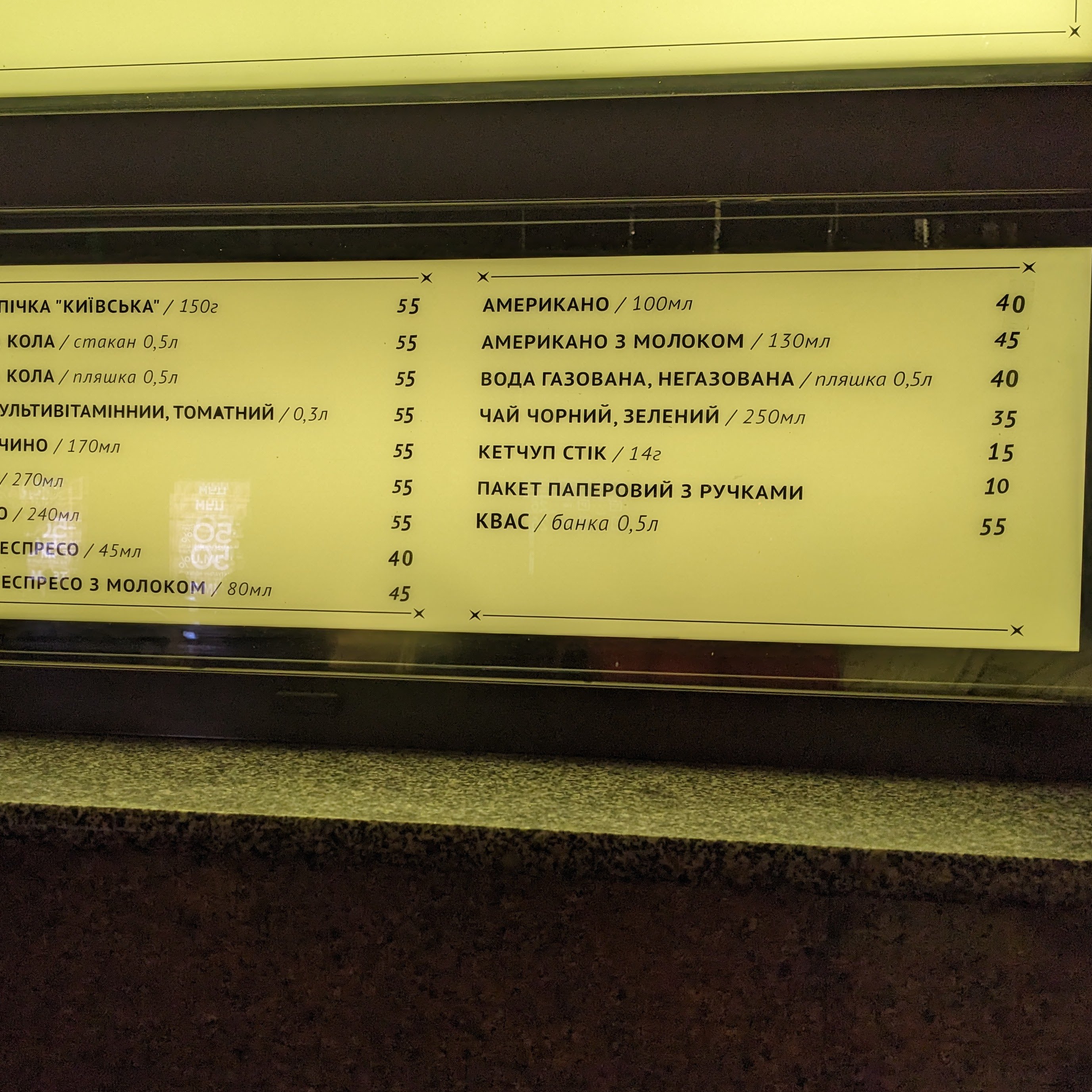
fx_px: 1249
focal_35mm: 35
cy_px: 557
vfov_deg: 47.2
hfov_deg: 46.9
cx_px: 432
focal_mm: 4.38
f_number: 1.73
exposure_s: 1/145
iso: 70
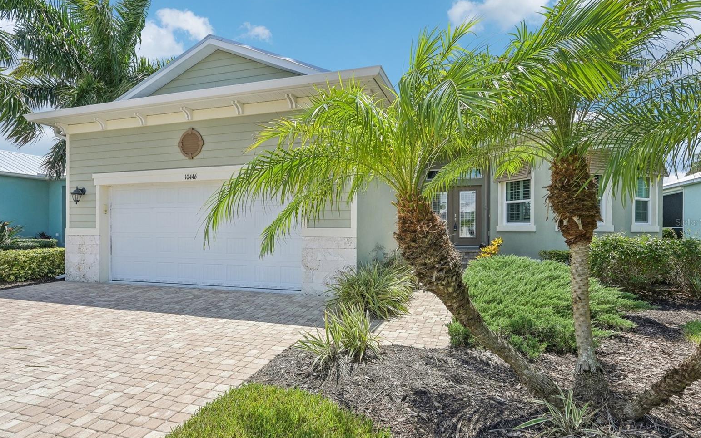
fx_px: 363
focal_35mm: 19
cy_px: 222
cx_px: 353
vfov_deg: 62.2
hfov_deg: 88.0
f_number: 8
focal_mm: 18
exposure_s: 1/1000
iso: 400
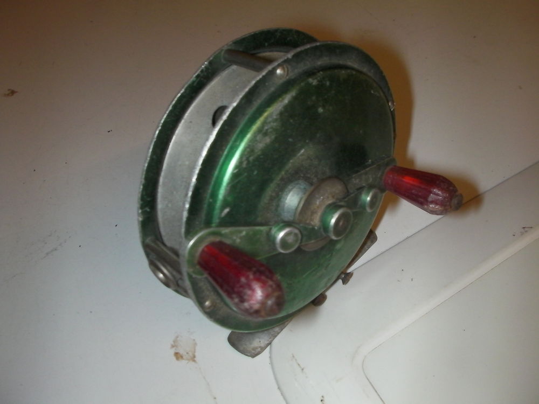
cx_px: 270
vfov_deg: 37.7
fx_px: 592
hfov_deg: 49.0
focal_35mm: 38
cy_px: 202
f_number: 5.6
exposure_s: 1/30
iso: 200
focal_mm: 6.3
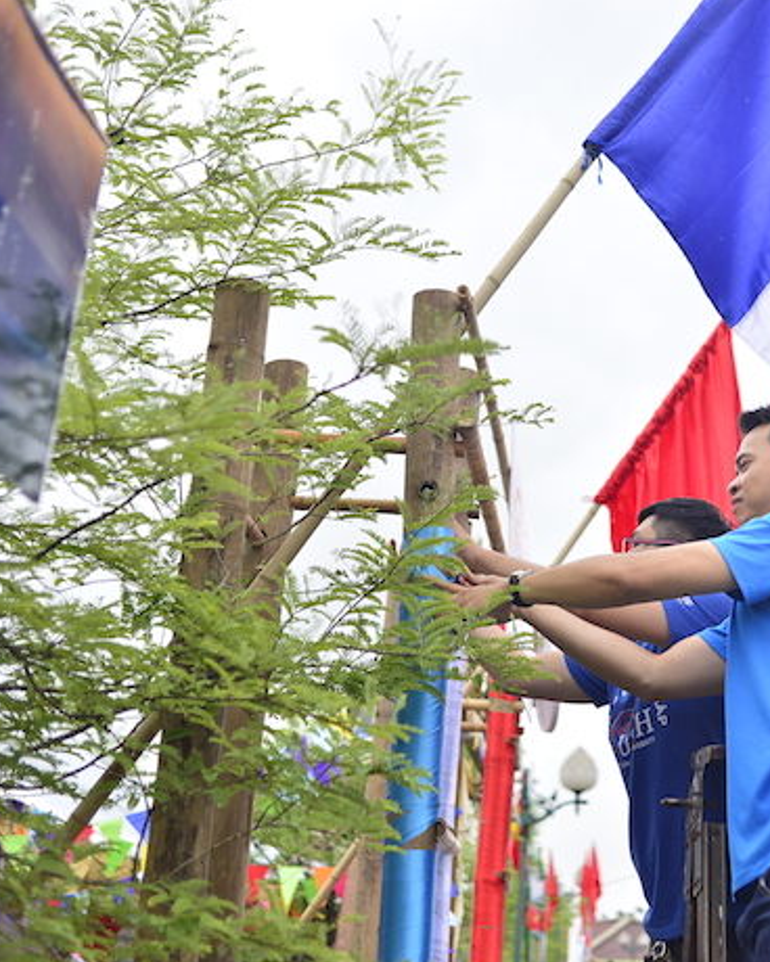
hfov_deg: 29.5
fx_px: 1424
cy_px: 481
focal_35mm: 50
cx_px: 632
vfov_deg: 37.3
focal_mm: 35
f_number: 2.8
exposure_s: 1/1250
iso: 200
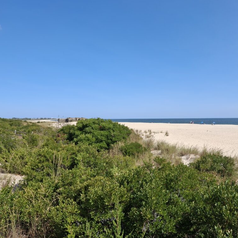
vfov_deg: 54.0
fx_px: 233
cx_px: 134
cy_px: 120
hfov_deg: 53.9
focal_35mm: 30
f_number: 1.8
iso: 25
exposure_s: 1/1305
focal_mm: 4.69
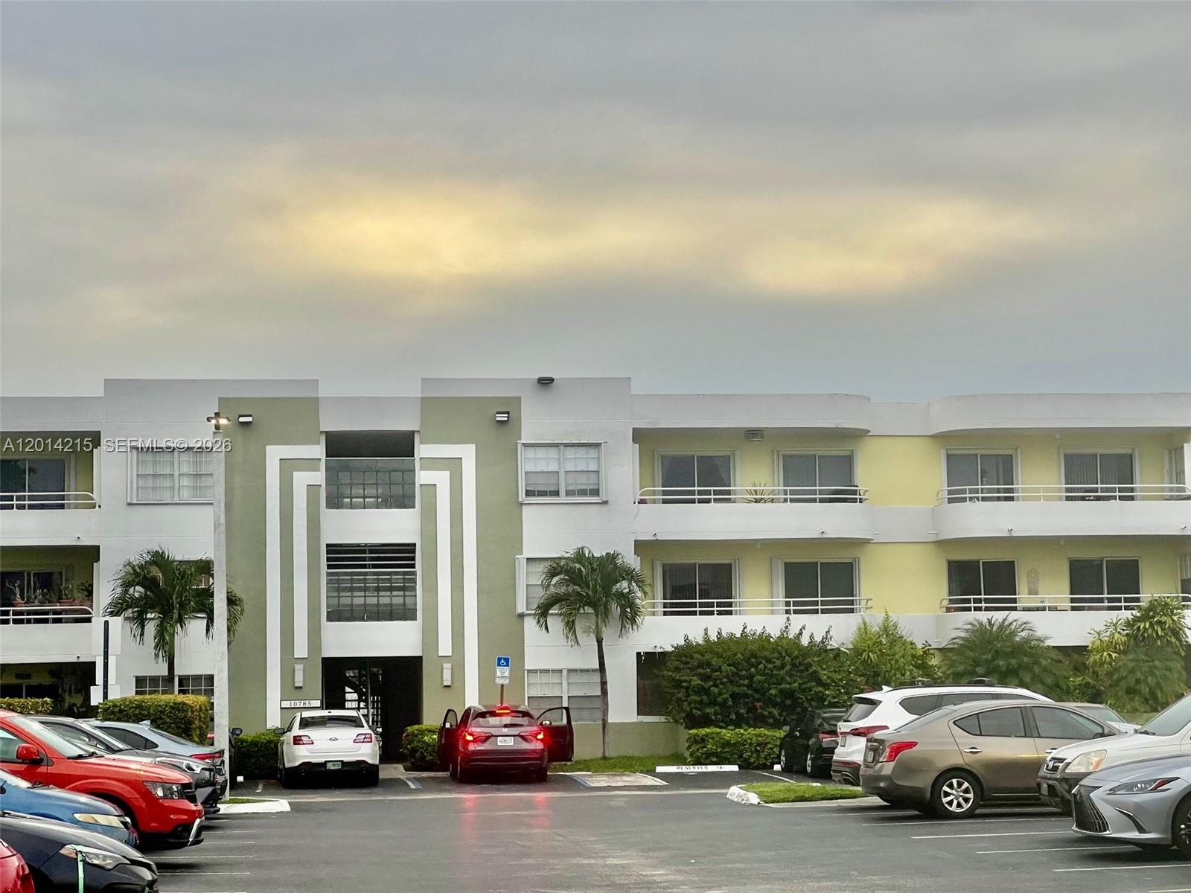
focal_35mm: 77
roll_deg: +1.2
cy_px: 446
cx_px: 596
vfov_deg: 19.1
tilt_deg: +5.0
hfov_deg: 25.3
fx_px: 2649
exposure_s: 1/99
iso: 64
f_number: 2.8
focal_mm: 9
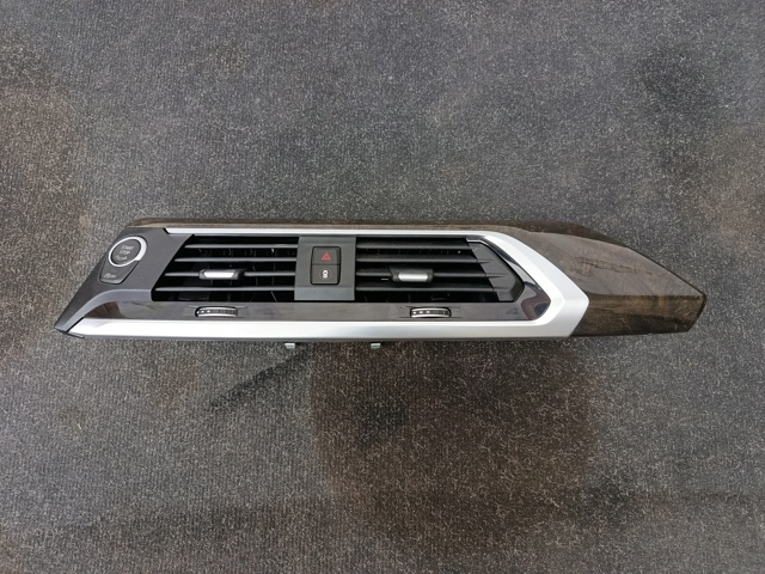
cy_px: 287
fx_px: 530
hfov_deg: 71.6
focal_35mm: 24
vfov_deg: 56.8
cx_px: 382
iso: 190
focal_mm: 5.24
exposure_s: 1/100
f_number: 1.7
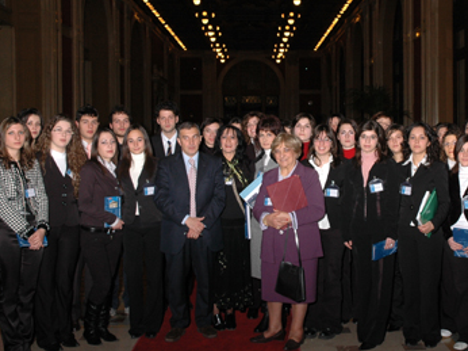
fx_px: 676
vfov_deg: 29.0
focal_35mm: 50
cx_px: 304
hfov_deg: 37.9
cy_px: 150
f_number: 8
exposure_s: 1/60
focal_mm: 24
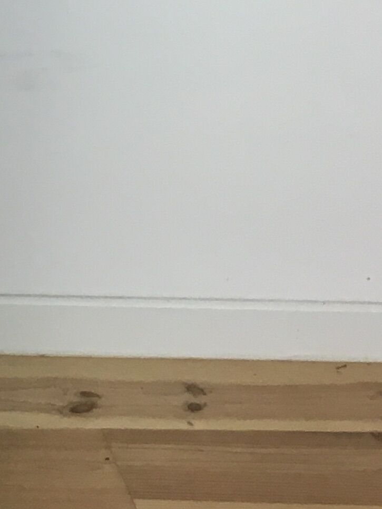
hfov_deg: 11.3
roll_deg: +0.2
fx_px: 1780
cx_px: -341
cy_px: -186
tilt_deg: -11.2
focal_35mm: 121
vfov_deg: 15.4
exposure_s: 1/33
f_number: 2.2
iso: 40
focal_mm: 4.15
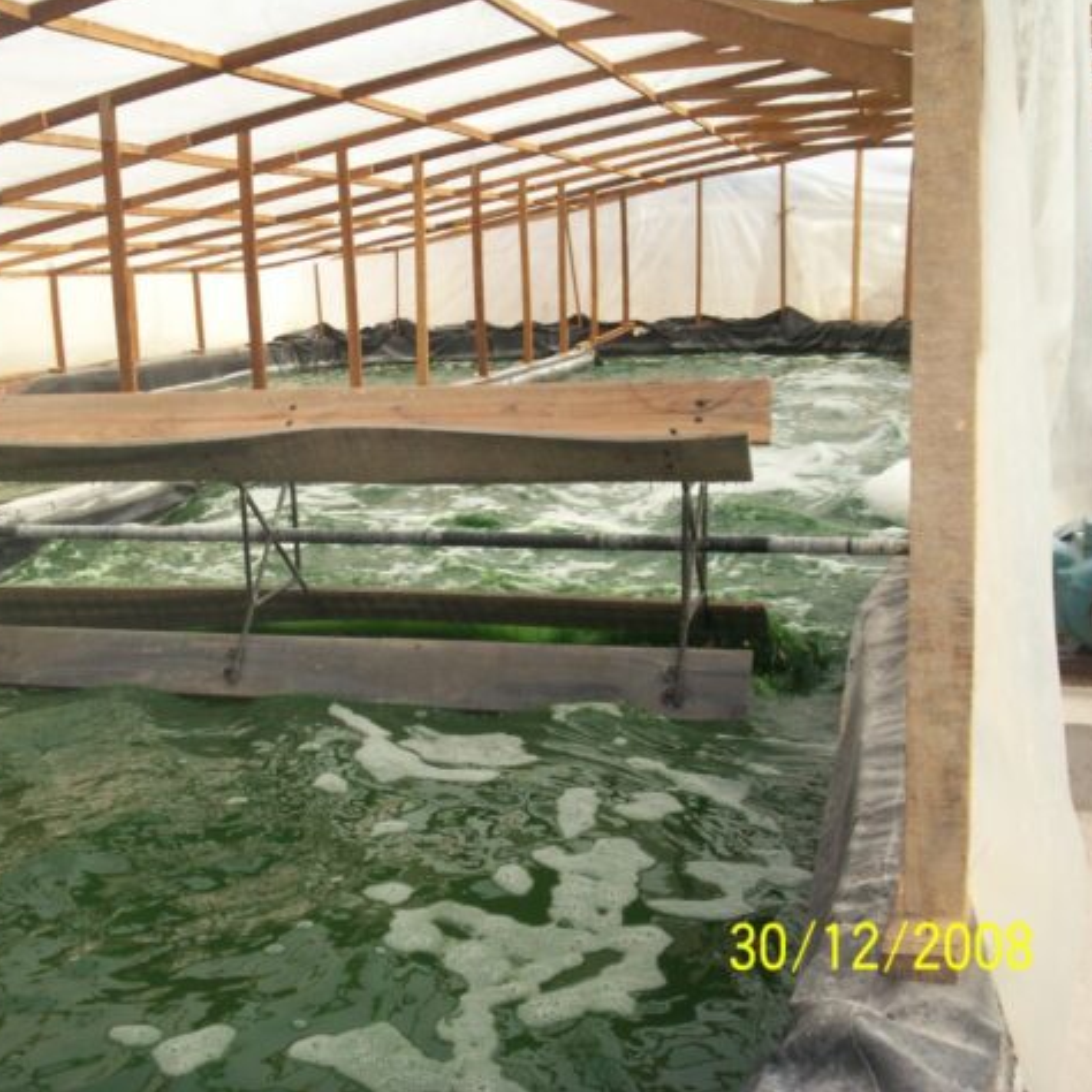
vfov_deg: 39.2
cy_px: 541
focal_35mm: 43
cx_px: 371
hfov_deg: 38.8
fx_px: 1535
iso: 100
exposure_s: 1/494
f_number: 4.5
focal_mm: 5.9
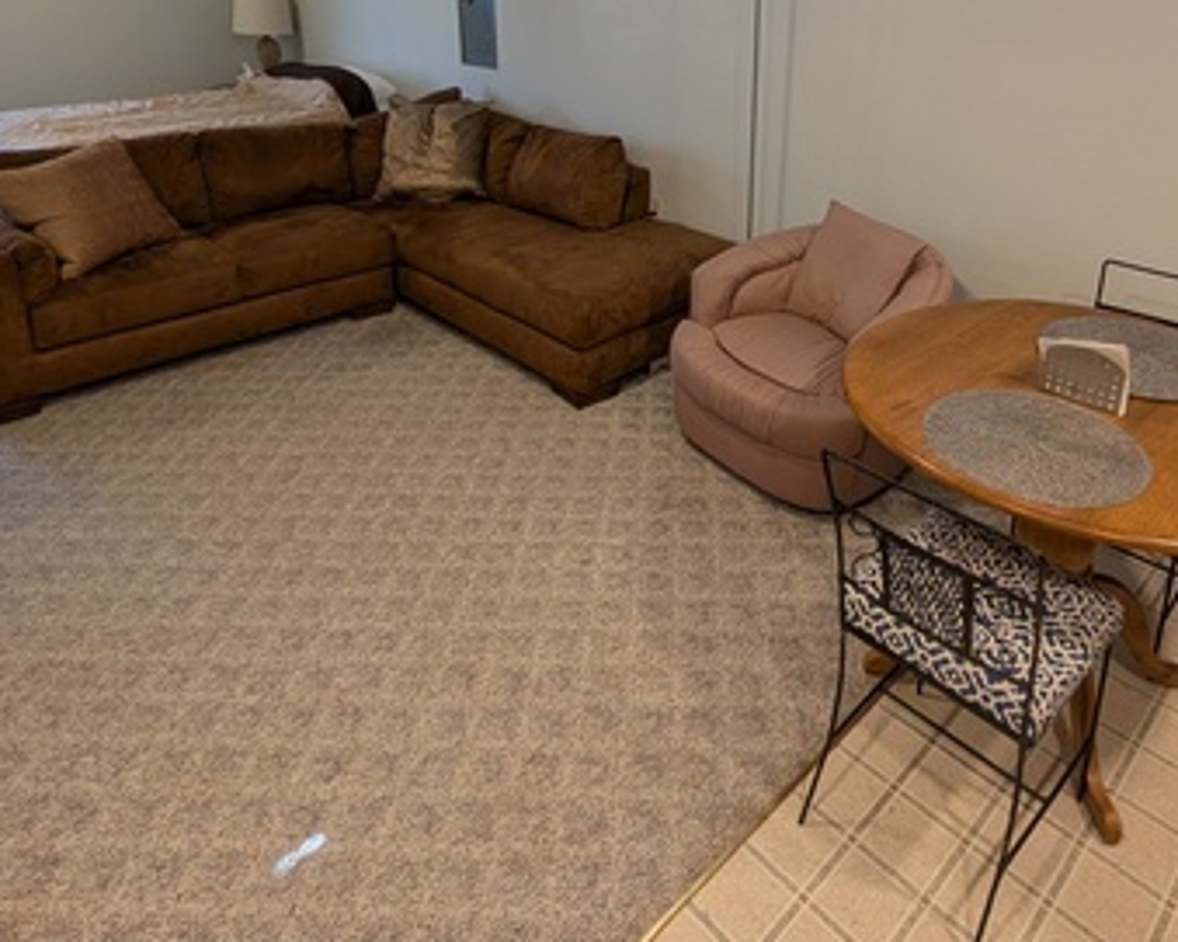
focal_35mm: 23
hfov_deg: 72.3
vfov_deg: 56.6
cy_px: 195
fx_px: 802
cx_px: 660
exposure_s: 1/120
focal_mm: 2.02
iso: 97
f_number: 1.7
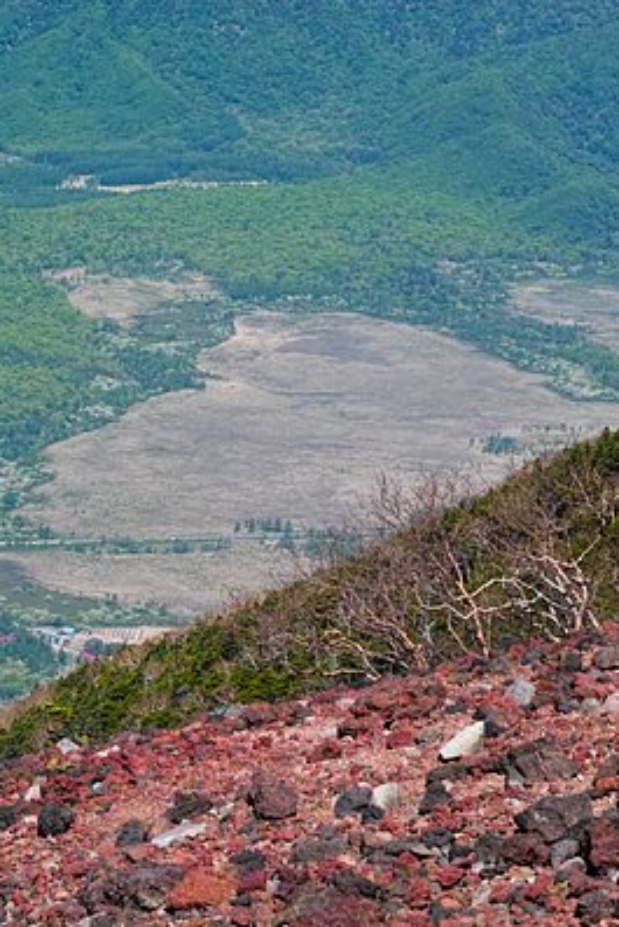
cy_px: 155
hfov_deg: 11.5
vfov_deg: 17.5
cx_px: -171
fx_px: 2989
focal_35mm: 116
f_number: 5.6
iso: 200
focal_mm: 30
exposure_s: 1/250
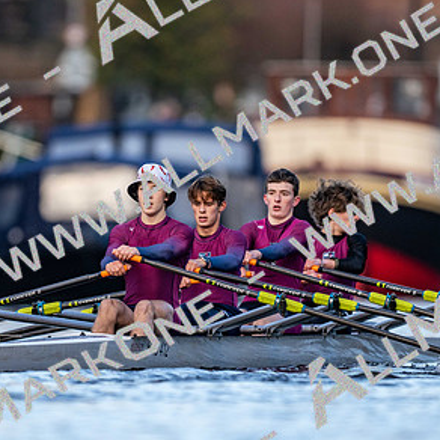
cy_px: 286
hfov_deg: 1.7
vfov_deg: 1.7
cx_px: 179
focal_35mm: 1014
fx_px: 14582
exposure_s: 1/2500
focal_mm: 600
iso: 1100
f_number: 4
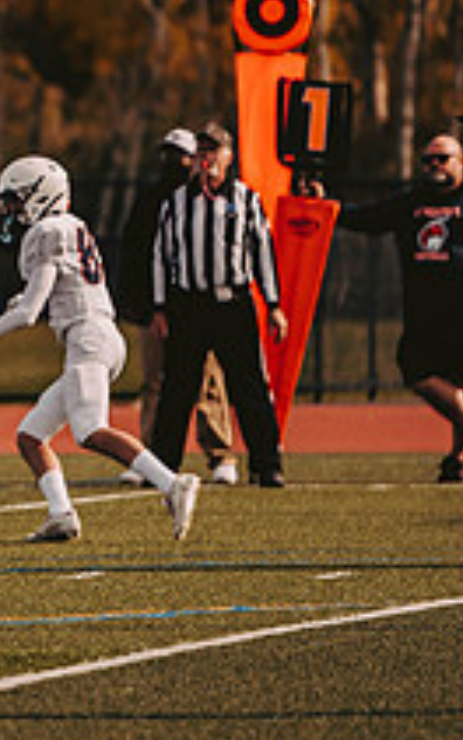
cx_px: -477
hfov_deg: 2.3
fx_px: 11298
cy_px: 261
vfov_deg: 3.8
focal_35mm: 560
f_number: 2.8
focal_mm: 200
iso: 160
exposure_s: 1/2000
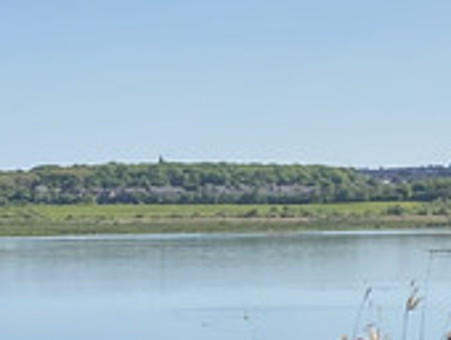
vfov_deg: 9.1
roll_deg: +1.1
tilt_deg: -1.7
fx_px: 2127
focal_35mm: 163
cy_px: 292
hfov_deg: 12.1
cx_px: 153
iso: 32
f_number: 1.8
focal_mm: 4.25
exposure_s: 1/4808
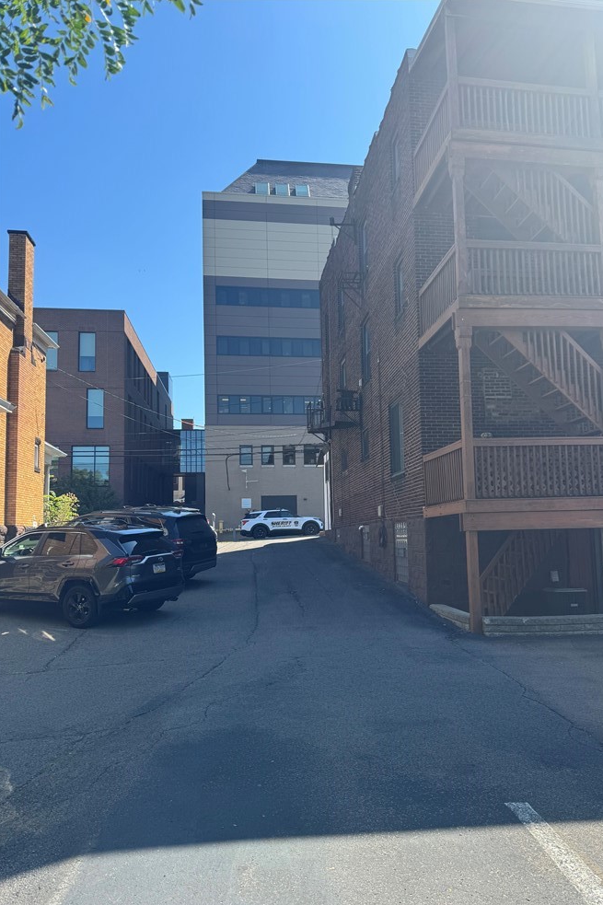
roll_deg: +3.3
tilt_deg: +8.0
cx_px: 349
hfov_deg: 49.3
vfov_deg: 69.4
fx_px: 653
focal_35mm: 26
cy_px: 470
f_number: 1.78
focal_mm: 6.76
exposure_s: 1/1923
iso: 80
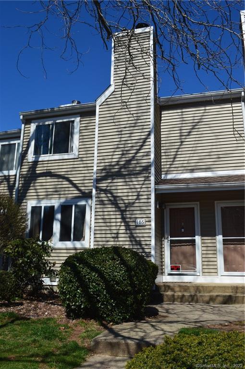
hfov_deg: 39.9
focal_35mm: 33
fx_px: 338
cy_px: 184
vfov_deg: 57.3
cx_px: 122
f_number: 11
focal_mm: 22
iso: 250
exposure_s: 1/500
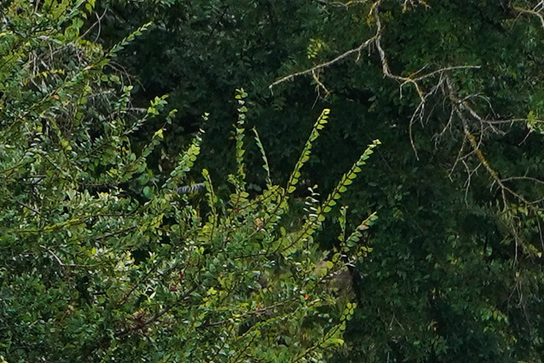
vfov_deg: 0.7
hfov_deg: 1.1
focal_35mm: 1855
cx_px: 1185
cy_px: 1165
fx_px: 28034
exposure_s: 1/250
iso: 800
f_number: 9
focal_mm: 262
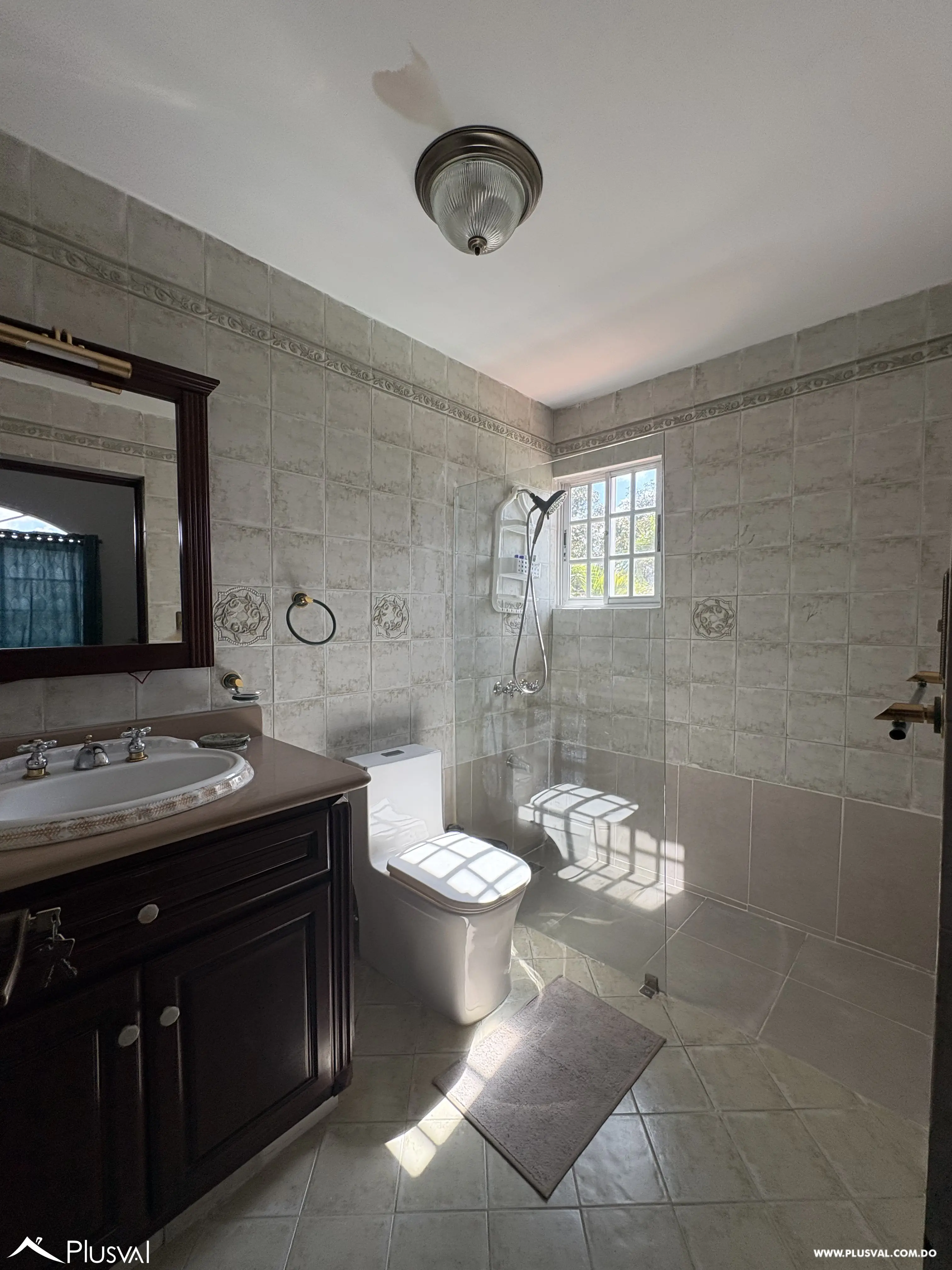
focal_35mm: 14
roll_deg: -1.6
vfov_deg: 102.1
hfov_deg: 85.7
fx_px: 513
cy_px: 635
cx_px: 476
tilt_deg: -1.1
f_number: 2.2
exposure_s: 1/222
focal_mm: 2.22
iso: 64
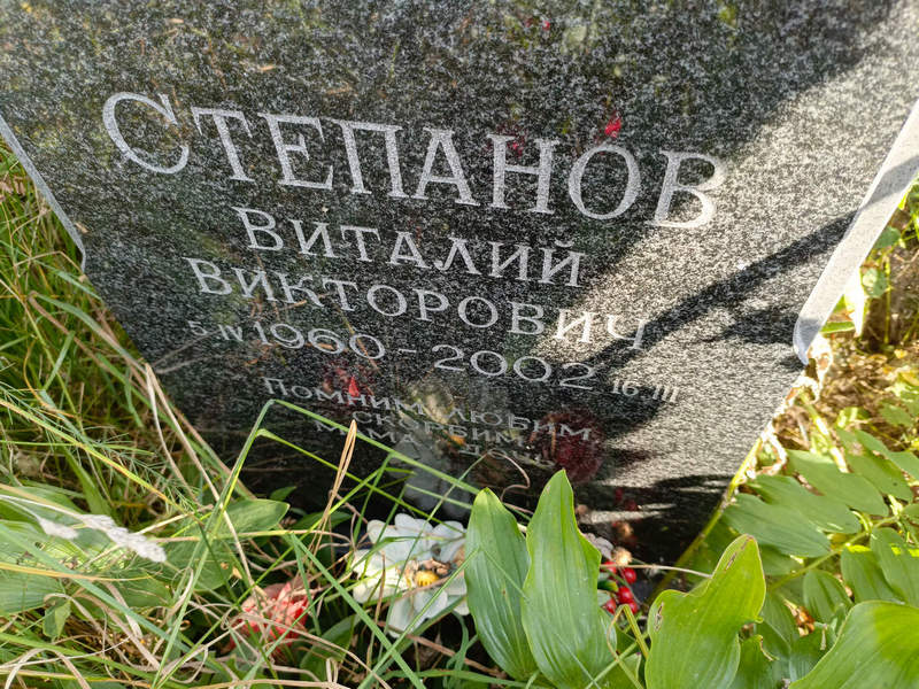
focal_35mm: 25
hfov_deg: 69.4
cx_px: 460
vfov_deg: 54.9
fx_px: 664
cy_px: 344
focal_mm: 4.76
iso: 175
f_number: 1.69
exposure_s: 1/100
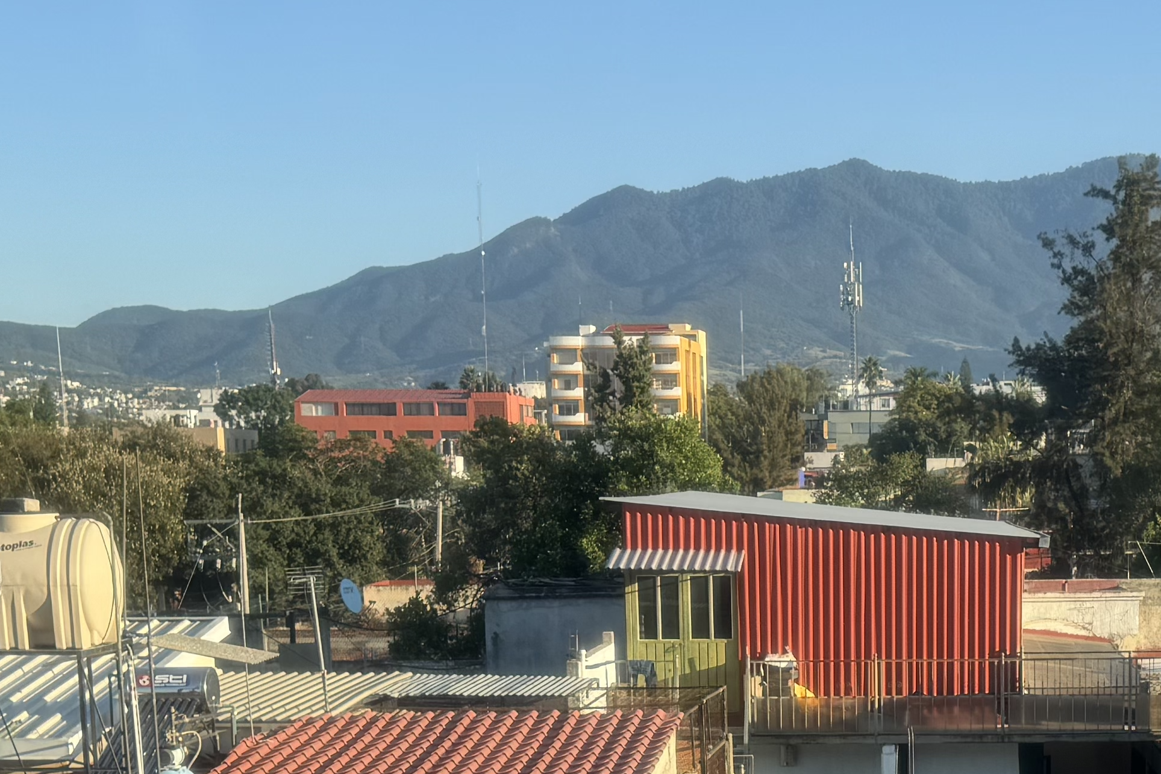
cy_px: 882
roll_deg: +0.5
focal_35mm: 74
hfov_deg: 26.9
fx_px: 2387
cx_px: 886
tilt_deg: -10.4
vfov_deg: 17.7
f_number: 1.78
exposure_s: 1/1425
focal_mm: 6.76
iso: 80
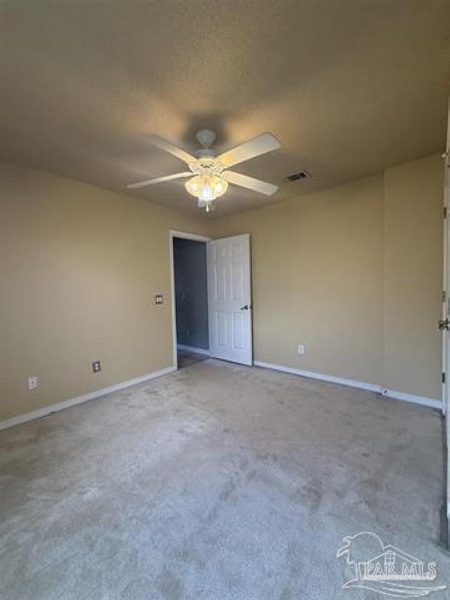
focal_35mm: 14
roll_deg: +1.6
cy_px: 300
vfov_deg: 102.1
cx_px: 225
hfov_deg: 85.7
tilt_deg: -2.3
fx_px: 243
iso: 200
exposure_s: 1/120
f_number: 2.2
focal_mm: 2.22
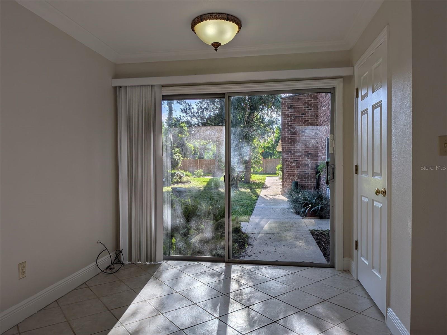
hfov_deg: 71.6
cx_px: 224
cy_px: 168
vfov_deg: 56.8
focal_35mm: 24
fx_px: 310
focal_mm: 4.53
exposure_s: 1/3802
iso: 26
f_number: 1.7
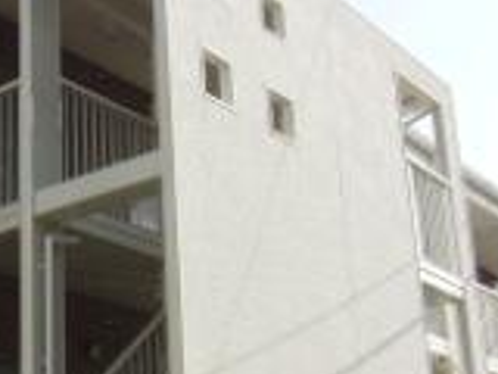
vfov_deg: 21.8
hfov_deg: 27.8
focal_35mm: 67
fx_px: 964
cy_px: 271
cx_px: 37
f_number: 3.2
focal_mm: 4.3
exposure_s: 1/800
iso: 100
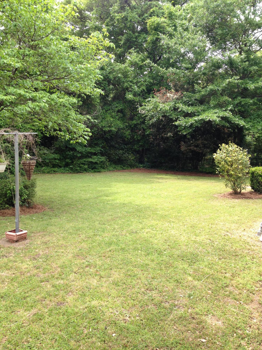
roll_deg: +0.8
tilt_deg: -4.4
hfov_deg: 40.7
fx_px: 353
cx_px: 131
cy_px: 175
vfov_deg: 52.6
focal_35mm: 35
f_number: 2.4
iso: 50
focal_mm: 4.28
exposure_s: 1/260
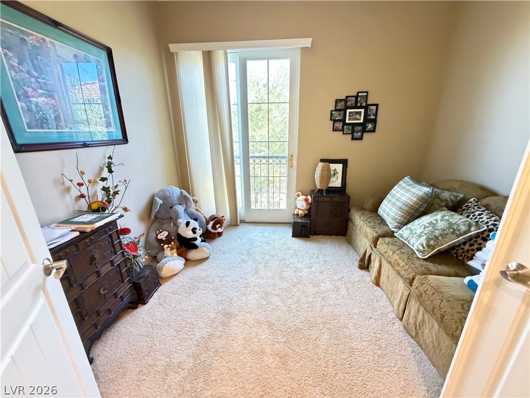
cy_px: 199
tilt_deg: -17.7
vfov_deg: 85.7
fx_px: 214
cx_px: 265
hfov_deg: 102.1
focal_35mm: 14
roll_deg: +1.2
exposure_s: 1/60
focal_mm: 2.22
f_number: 2.2
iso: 1250
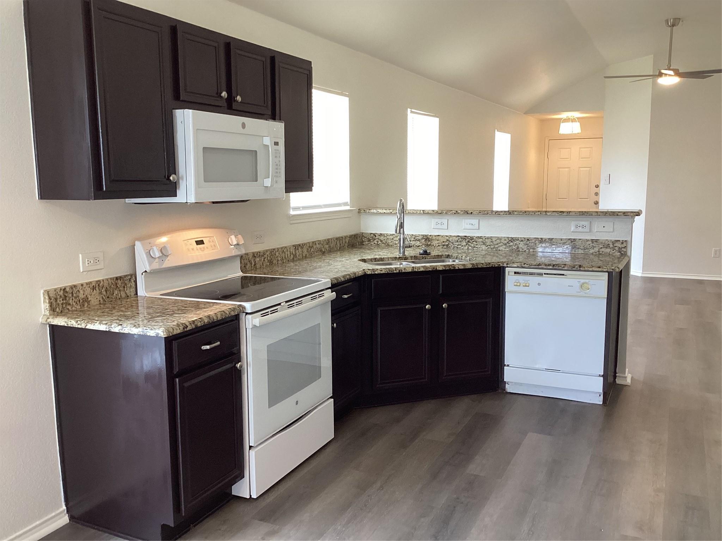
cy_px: 270
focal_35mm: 31
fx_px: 647
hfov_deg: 58.4
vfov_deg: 45.4
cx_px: 361
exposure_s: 1/60
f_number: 2.4
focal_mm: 3.3
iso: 125
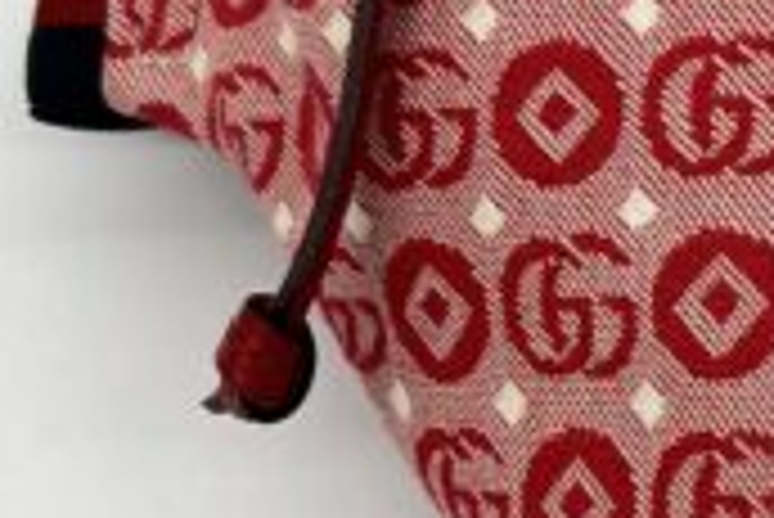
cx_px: 1368
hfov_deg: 11.8
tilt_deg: -56.0
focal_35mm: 161
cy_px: 171
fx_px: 3464
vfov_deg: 8.5
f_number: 1.5
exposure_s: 1/146
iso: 32
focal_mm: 5.7
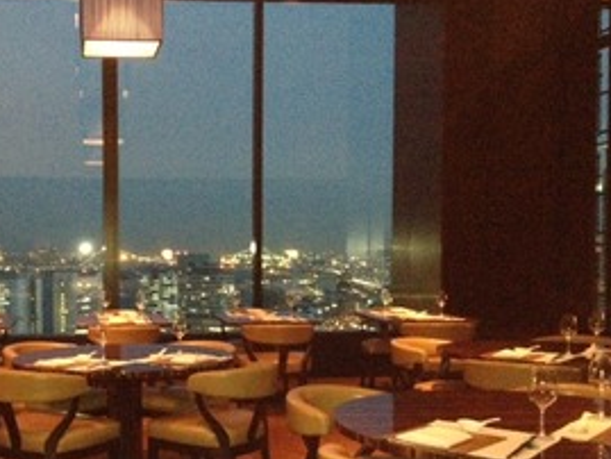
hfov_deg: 36.1
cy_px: 282
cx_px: 161
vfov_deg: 28.0
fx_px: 918
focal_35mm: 52
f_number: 2.4
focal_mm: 4.28
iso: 800
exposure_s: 1/16
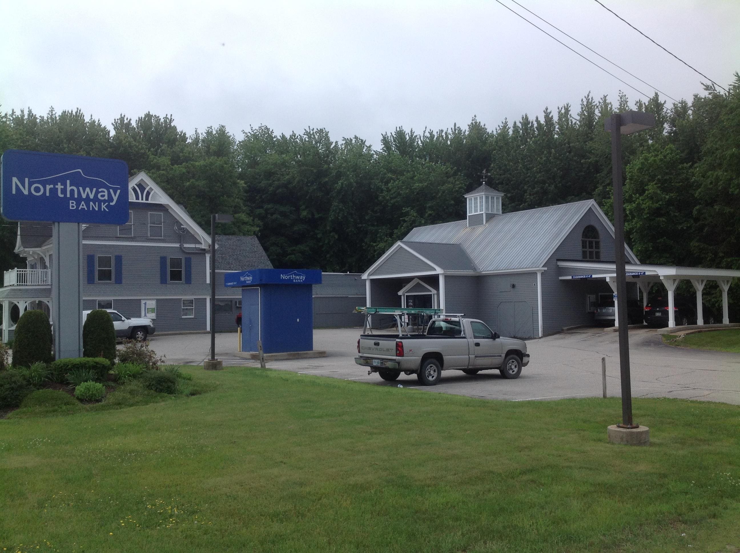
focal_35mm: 35
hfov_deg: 52.7
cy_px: 276
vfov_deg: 40.6
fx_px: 747
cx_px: 370
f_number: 2.4
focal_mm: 4.28
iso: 50
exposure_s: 1/1779
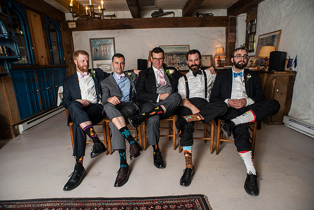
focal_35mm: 20
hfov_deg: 84.0
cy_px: 105
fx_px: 174
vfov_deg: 62.0
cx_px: 157
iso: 640
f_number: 4
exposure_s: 1/80
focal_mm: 20
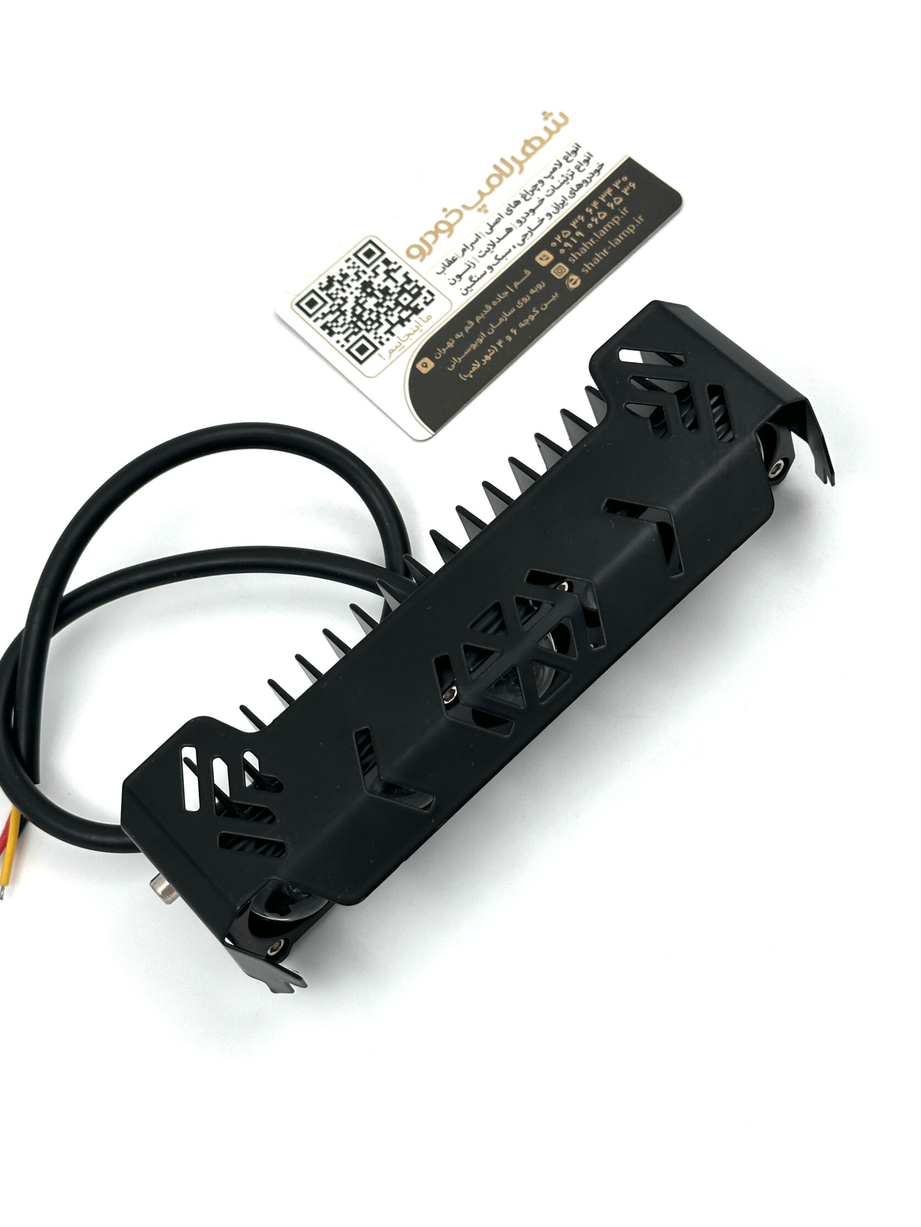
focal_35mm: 55
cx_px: 427
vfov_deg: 34.9
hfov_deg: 26.6
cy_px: 567
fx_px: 1951
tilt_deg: -62.9
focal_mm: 6.86
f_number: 1.78
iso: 64
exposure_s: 1/672
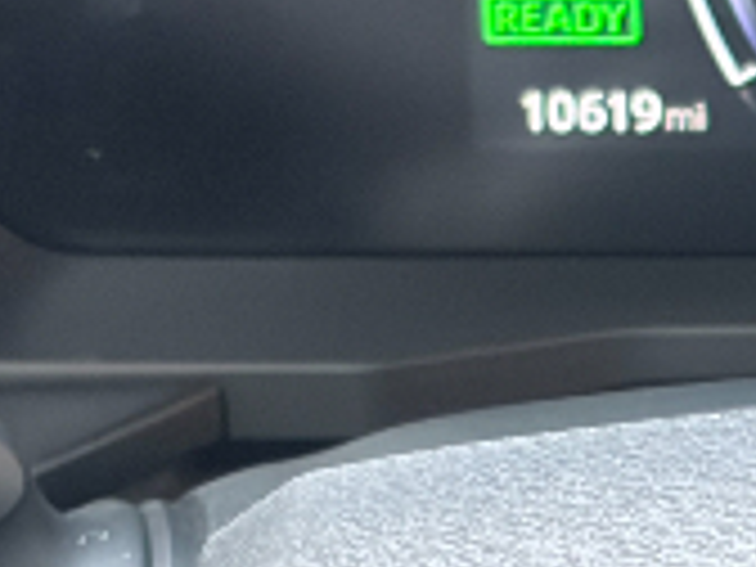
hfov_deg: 6.2
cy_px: 945
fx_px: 6923
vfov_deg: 4.6
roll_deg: +2.9
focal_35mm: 317
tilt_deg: -31.8
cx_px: 968
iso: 125
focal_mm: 5.96
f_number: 1.6
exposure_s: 1/60
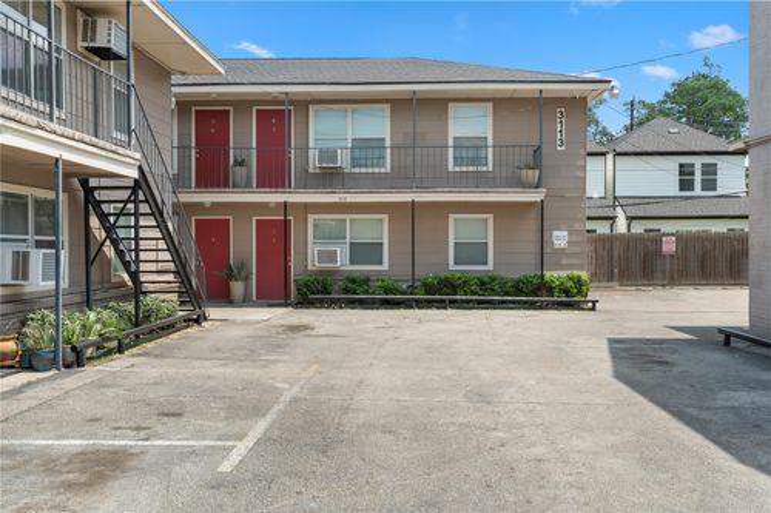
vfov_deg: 37.8
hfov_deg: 54.5
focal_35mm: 35
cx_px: 386
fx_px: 749
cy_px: 256
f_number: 8
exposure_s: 1/125
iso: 200
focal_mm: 35
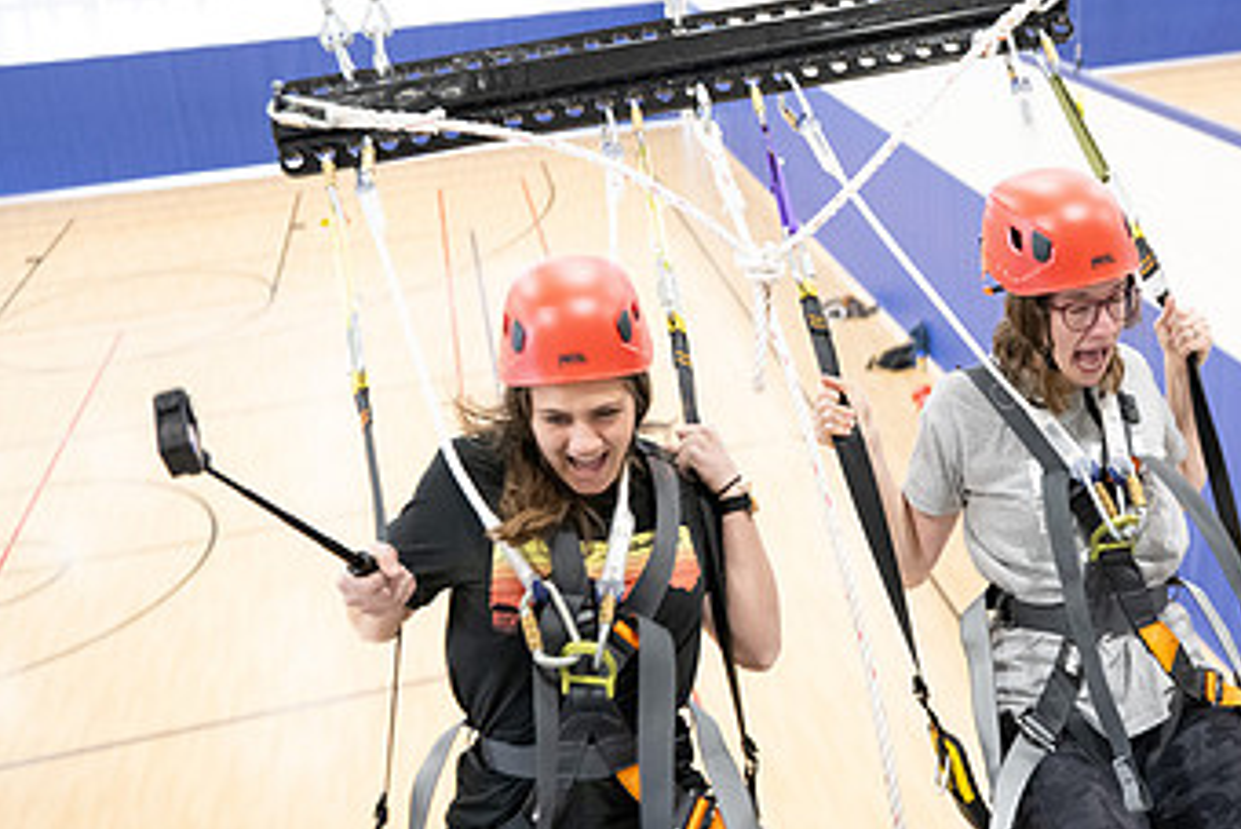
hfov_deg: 46.7
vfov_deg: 32.0
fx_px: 1414
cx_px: 821
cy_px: 195
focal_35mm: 41
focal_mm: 24
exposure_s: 1/250
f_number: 2.8
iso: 3200
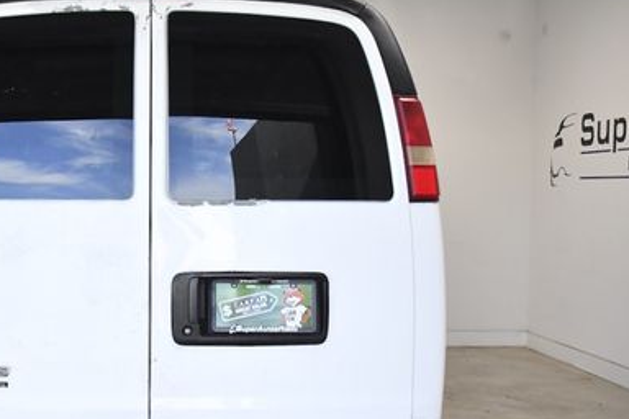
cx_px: 162
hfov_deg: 35.5
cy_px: 253
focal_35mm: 55
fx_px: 961
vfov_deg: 24.6
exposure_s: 1/2500
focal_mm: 22
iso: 2500
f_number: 3.5
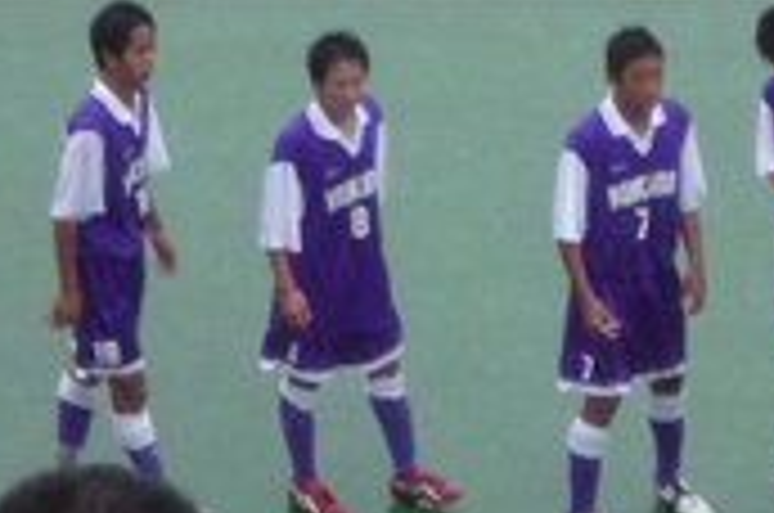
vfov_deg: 3.0
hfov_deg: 4.5
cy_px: 52
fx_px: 9829
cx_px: 922
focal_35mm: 458
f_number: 5.6
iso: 400
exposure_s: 1/50
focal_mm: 17.6
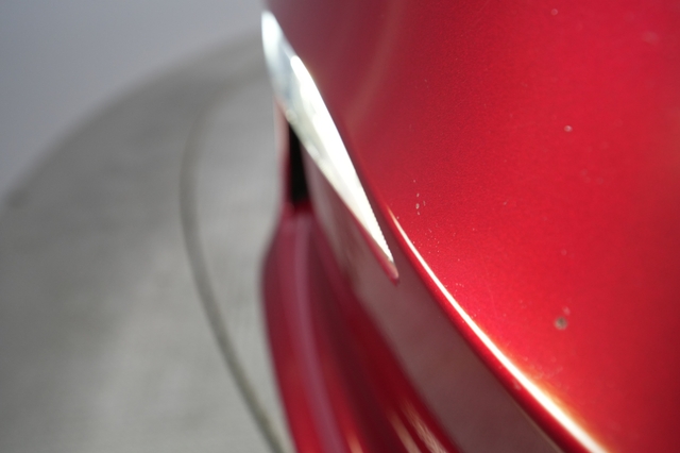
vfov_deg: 46.4
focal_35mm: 28
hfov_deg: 65.5
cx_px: 340
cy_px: 226
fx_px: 529
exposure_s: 1/100
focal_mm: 28
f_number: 4.5
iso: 1600
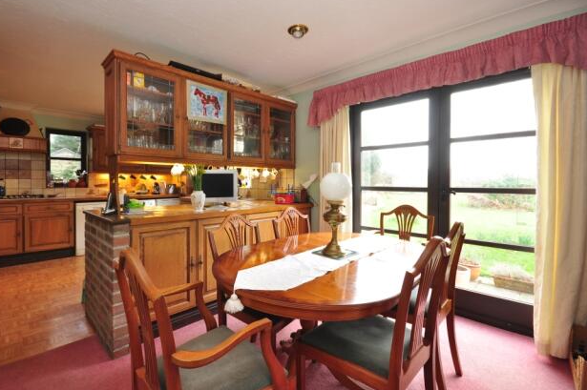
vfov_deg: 73.6
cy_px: 186
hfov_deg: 96.7
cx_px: 275
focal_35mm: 16
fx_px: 261
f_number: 7.1
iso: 200
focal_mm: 10
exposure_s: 1/10
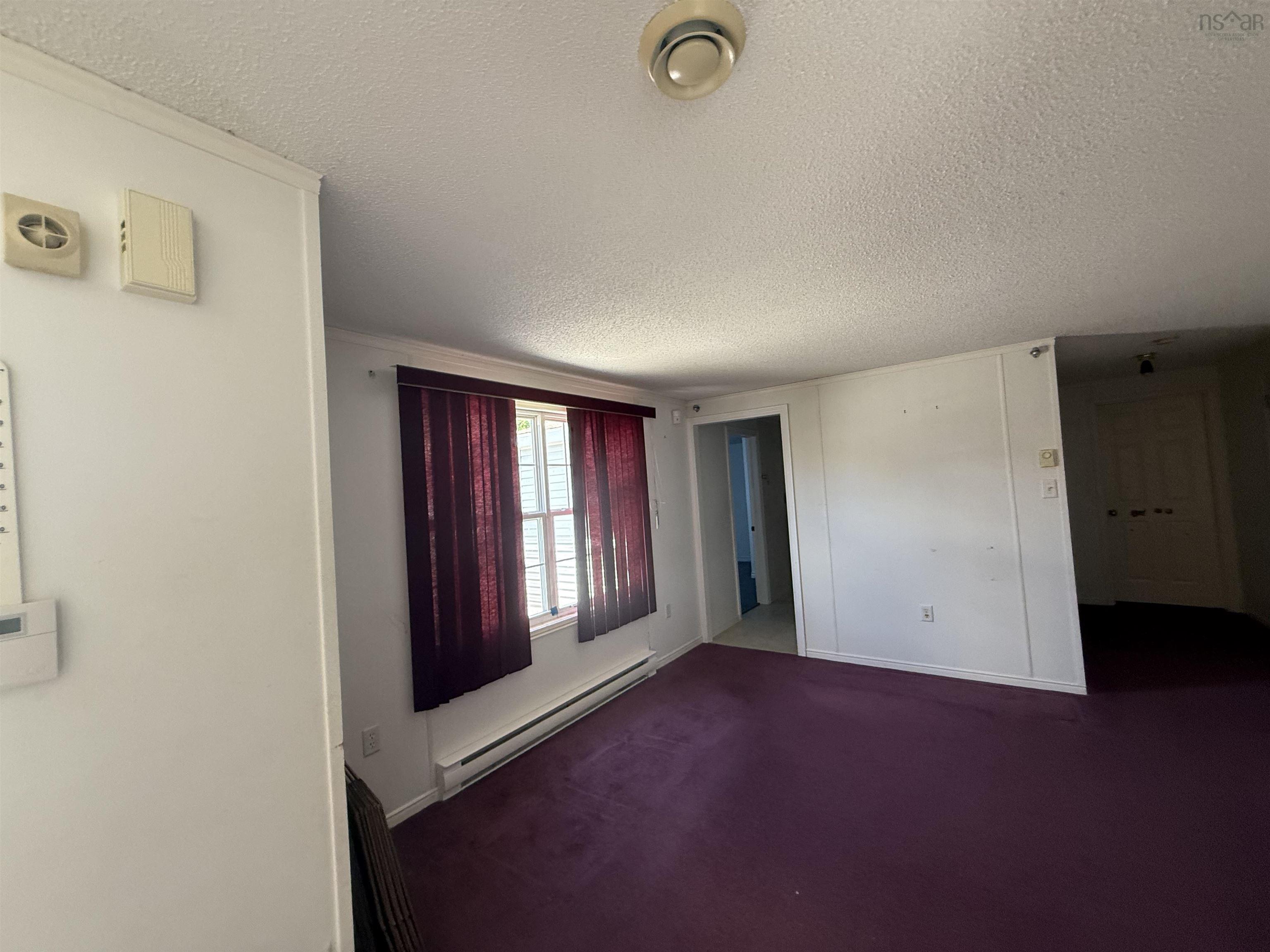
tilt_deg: +4.4
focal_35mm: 14
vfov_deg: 85.7
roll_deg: +3.7
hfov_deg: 102.1
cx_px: 635
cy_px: 476
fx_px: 514
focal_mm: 2.22
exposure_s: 1/99
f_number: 2.2
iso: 250
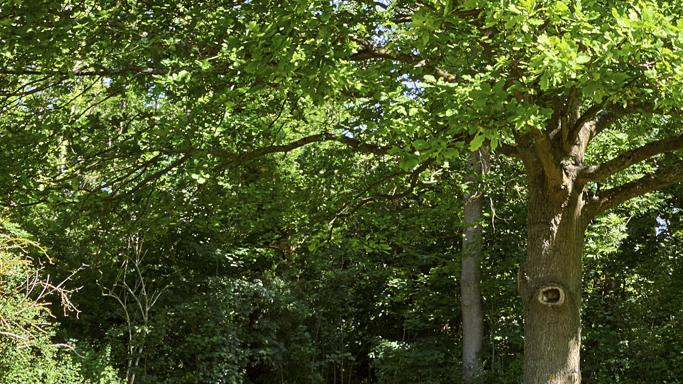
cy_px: -122
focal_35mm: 78
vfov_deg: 14.8
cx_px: 573
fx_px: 1413
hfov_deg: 26.5
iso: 100
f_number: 11
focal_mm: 16
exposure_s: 1/50
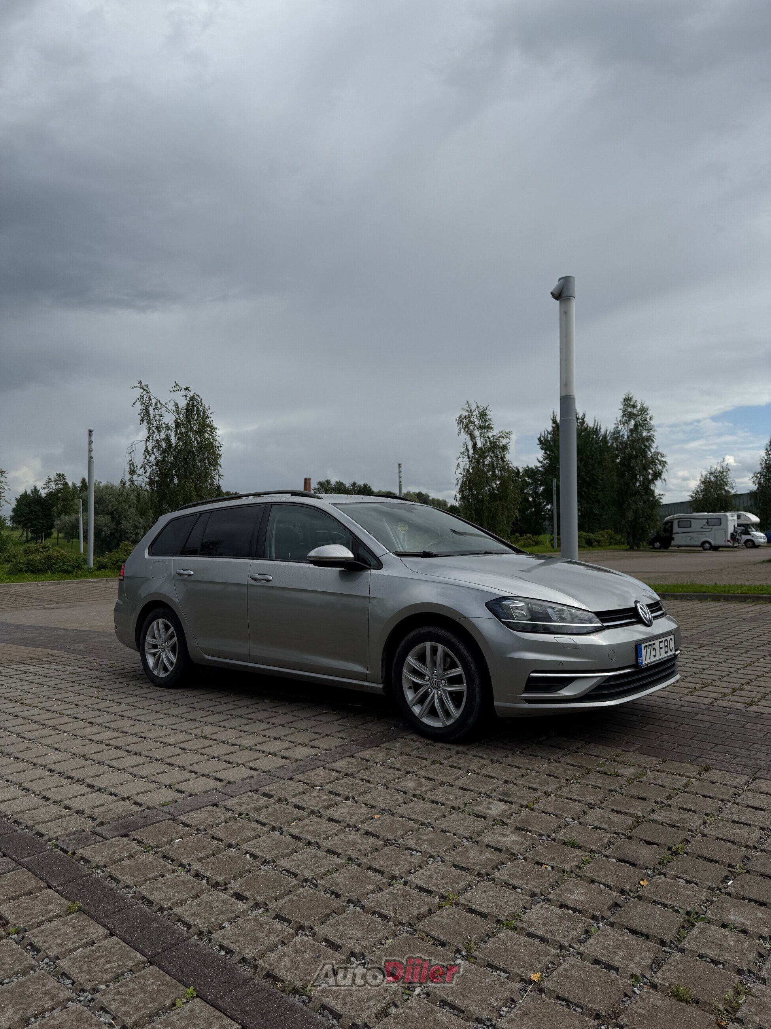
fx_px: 713
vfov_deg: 71.6
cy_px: 514
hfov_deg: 56.8
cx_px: 386
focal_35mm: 24
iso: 80
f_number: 1.78
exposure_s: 1/10309
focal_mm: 6.76
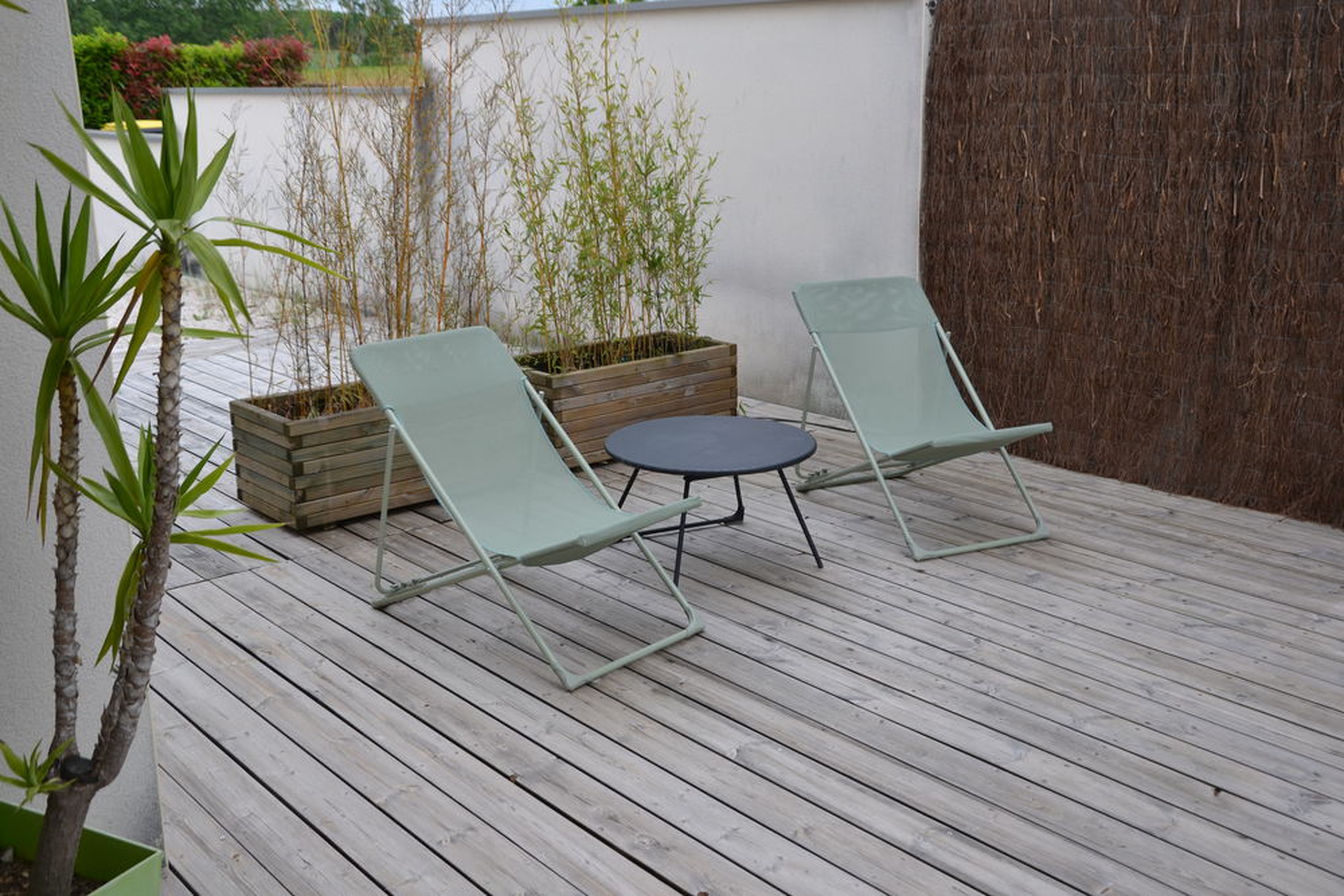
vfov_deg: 36.9
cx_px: 672
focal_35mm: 36
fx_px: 1344
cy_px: 448
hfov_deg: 53.1
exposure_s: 1/125
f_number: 5.6
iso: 110
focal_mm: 24
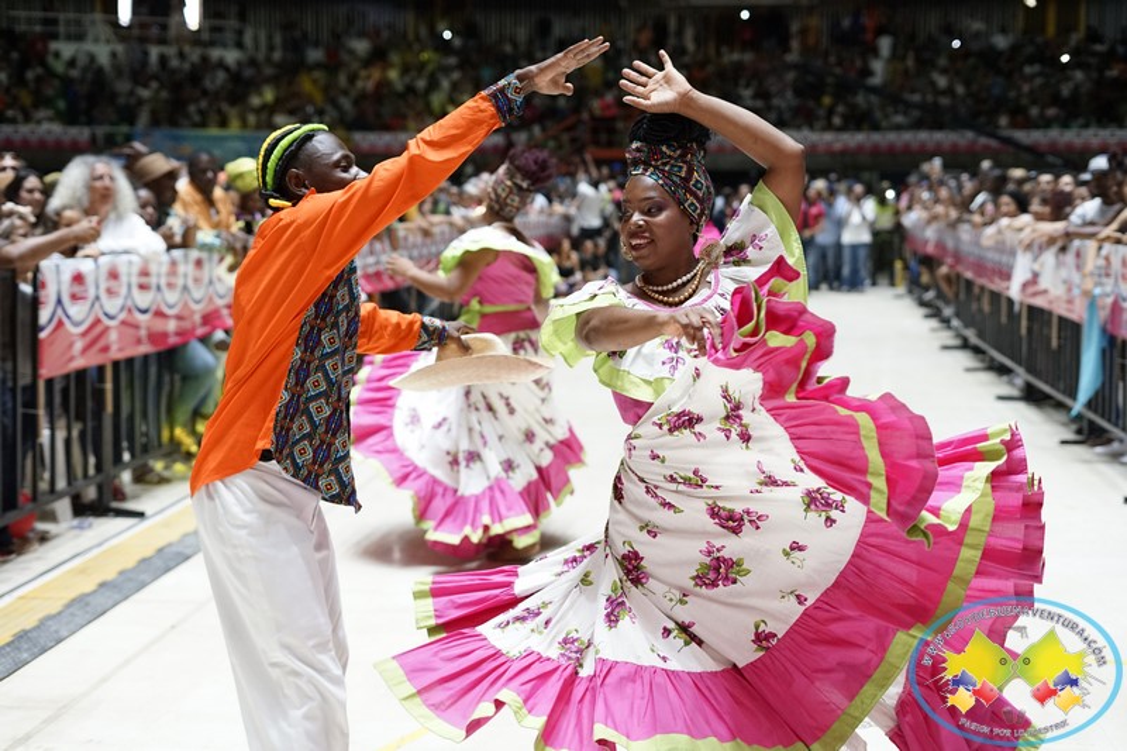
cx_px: 564
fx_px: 1565
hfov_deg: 39.6
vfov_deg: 27.0
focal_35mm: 50
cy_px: 376
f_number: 2.8
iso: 3200
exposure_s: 1/1000
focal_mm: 50
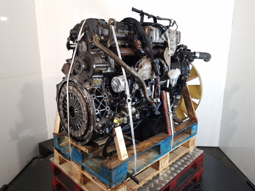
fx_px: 169
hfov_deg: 73.9
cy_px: 96
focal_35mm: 23
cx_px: 128
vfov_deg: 58.9
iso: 80
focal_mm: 6.4
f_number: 1.8
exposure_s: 1/50
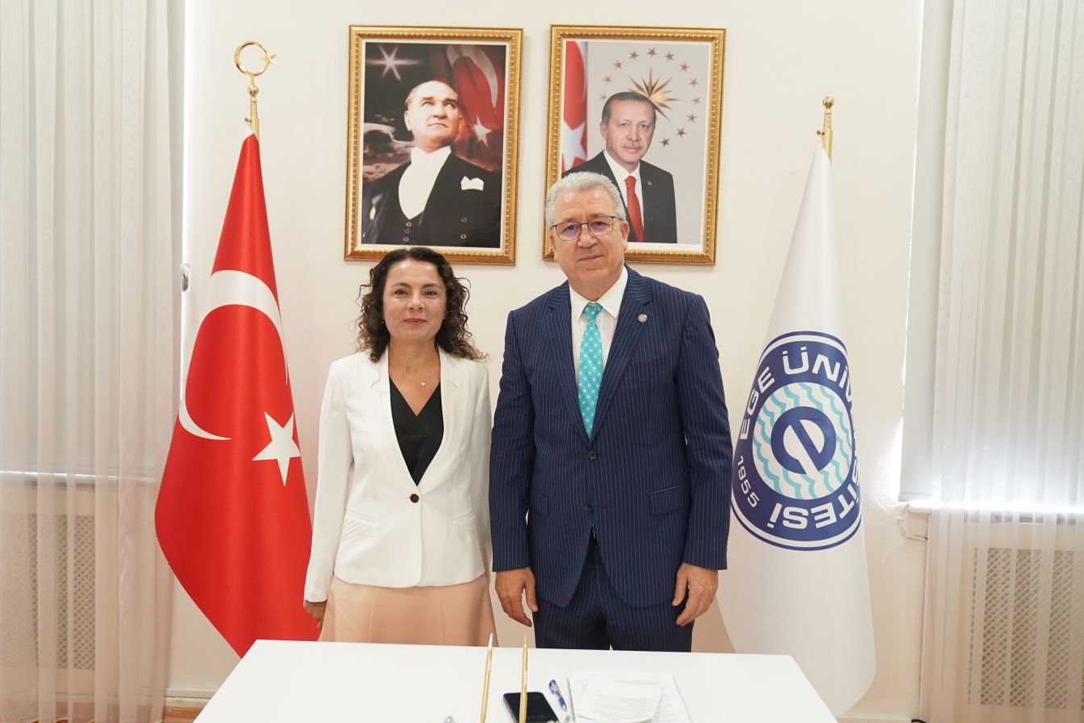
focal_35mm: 37
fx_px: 1114
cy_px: 361
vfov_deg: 35.9
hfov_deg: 51.9
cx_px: 522
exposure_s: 1/125
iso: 1600
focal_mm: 33
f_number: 3.2
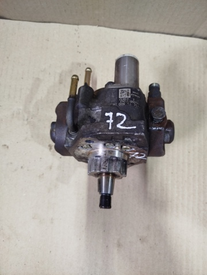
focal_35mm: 24
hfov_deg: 56.8
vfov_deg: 71.6
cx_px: 104
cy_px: 138
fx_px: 191
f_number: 1.7
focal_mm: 5.31
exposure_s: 1/33
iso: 640
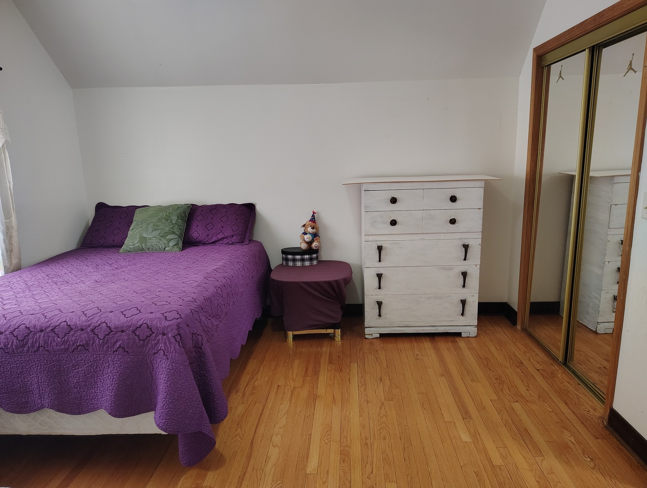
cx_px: 324
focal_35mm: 24
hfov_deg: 71.5
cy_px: 244
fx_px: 449
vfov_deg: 56.9
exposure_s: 1/60
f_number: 1.8
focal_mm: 5.56
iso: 1531
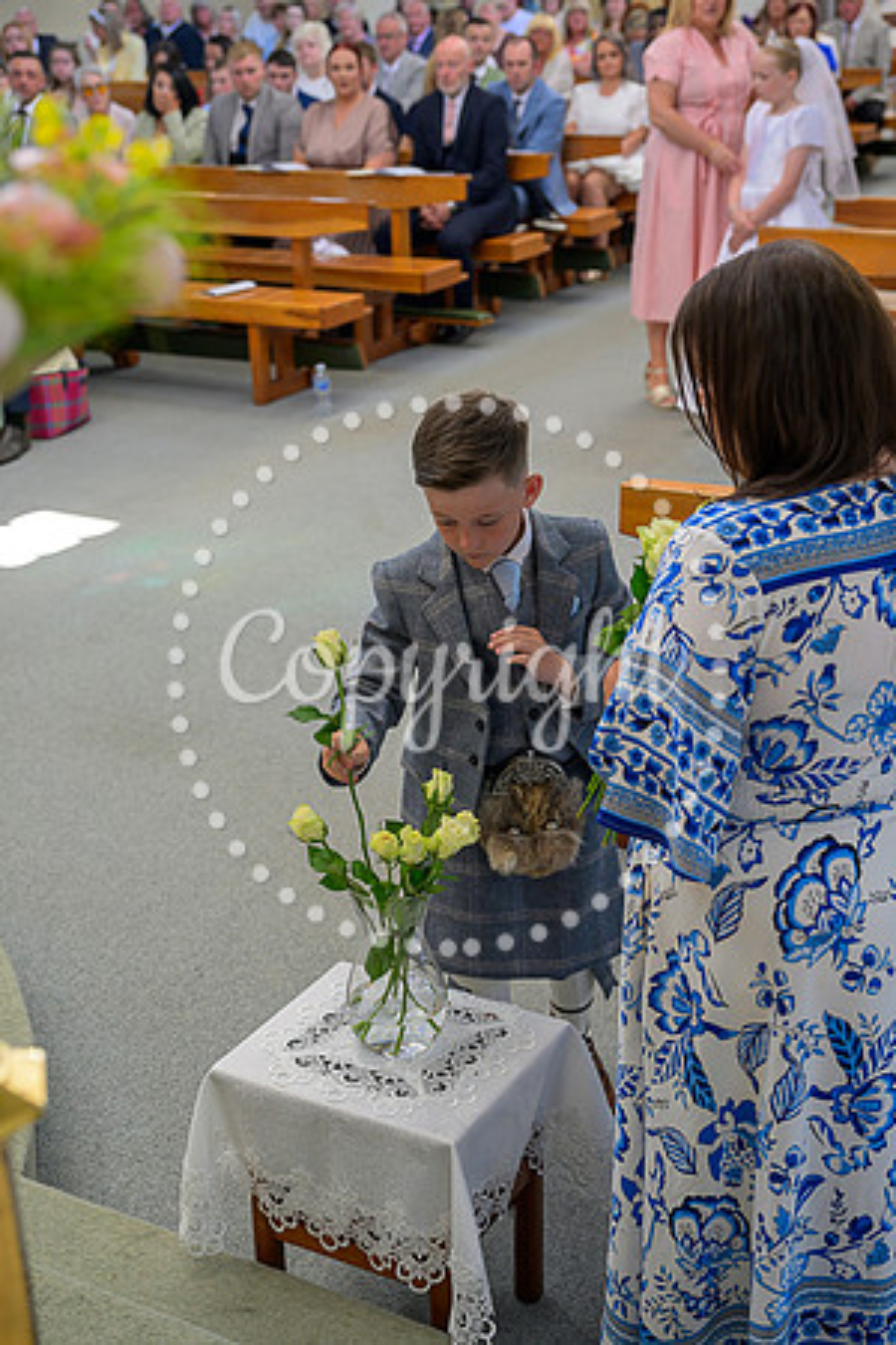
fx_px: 1904
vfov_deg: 38.9
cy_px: 672
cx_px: 448
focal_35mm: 51
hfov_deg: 26.5
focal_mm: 51
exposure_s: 1/125
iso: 1000
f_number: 4
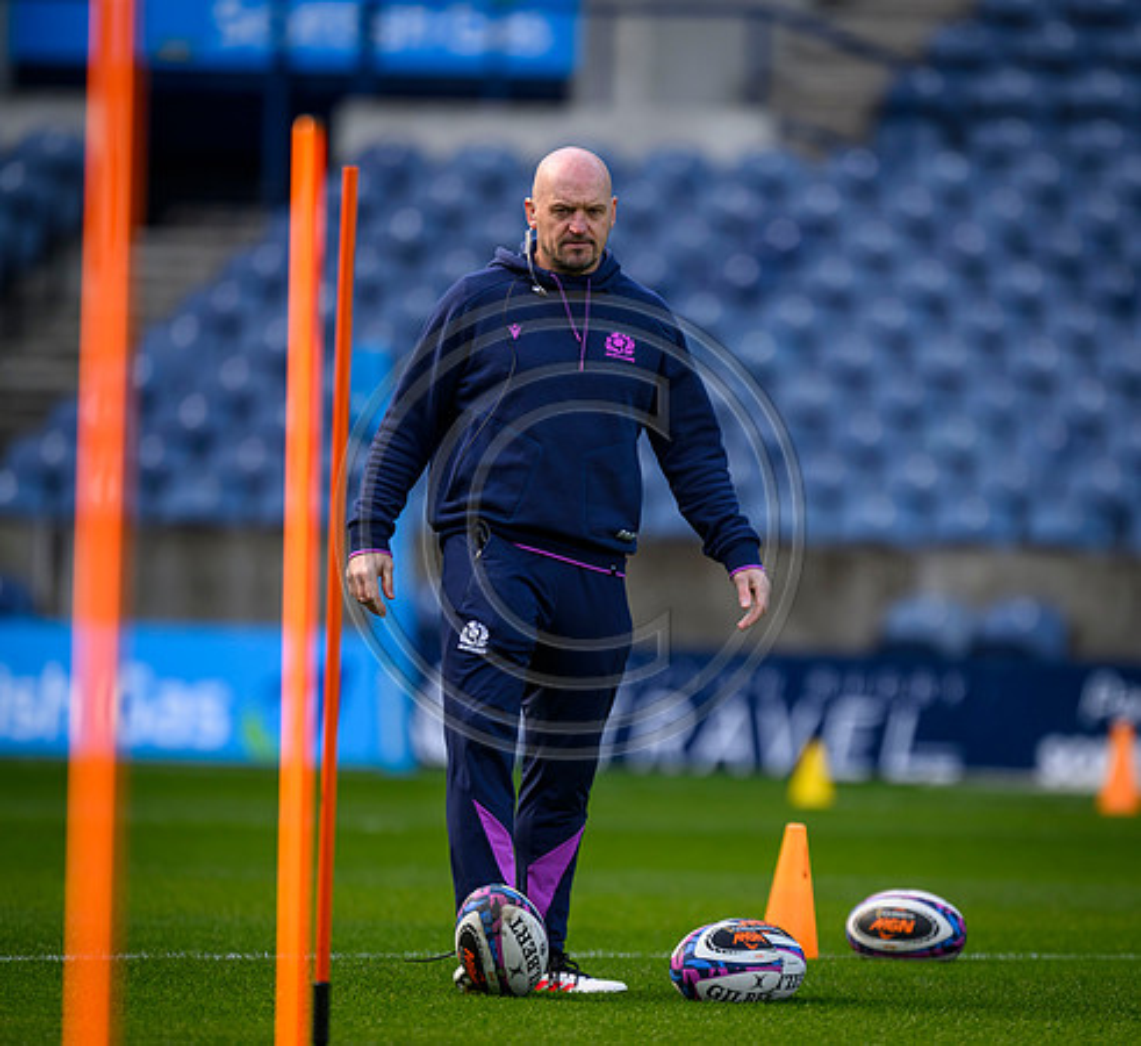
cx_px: 648
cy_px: 540
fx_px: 25234
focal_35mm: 705
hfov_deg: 2.6
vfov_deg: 2.4
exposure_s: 1/640
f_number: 4
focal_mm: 560
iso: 500
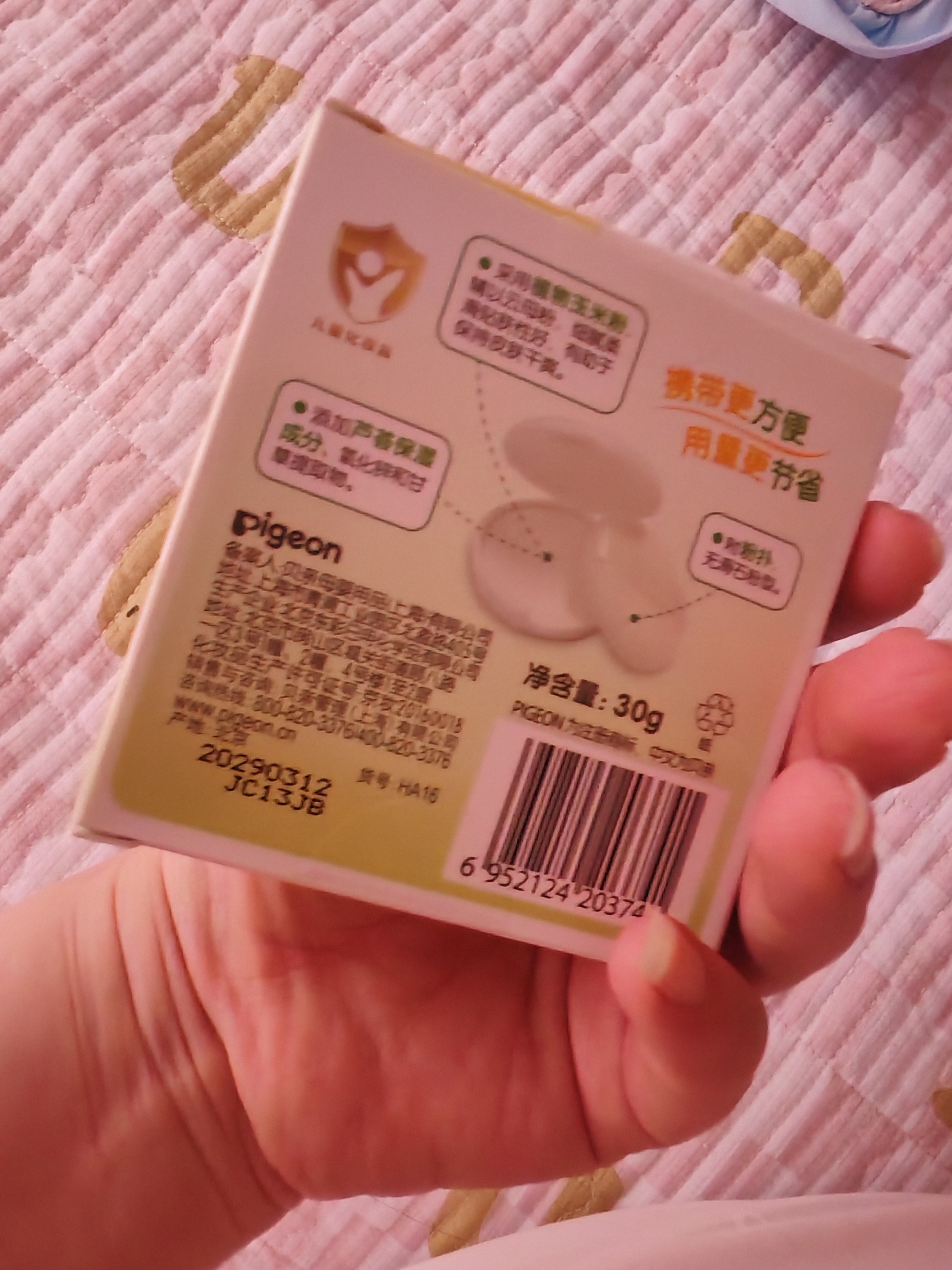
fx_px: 953
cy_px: 635
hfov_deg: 53.1
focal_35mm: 26
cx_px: 476
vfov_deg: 67.3
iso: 400
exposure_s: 1/50
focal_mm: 1.96
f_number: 2.2
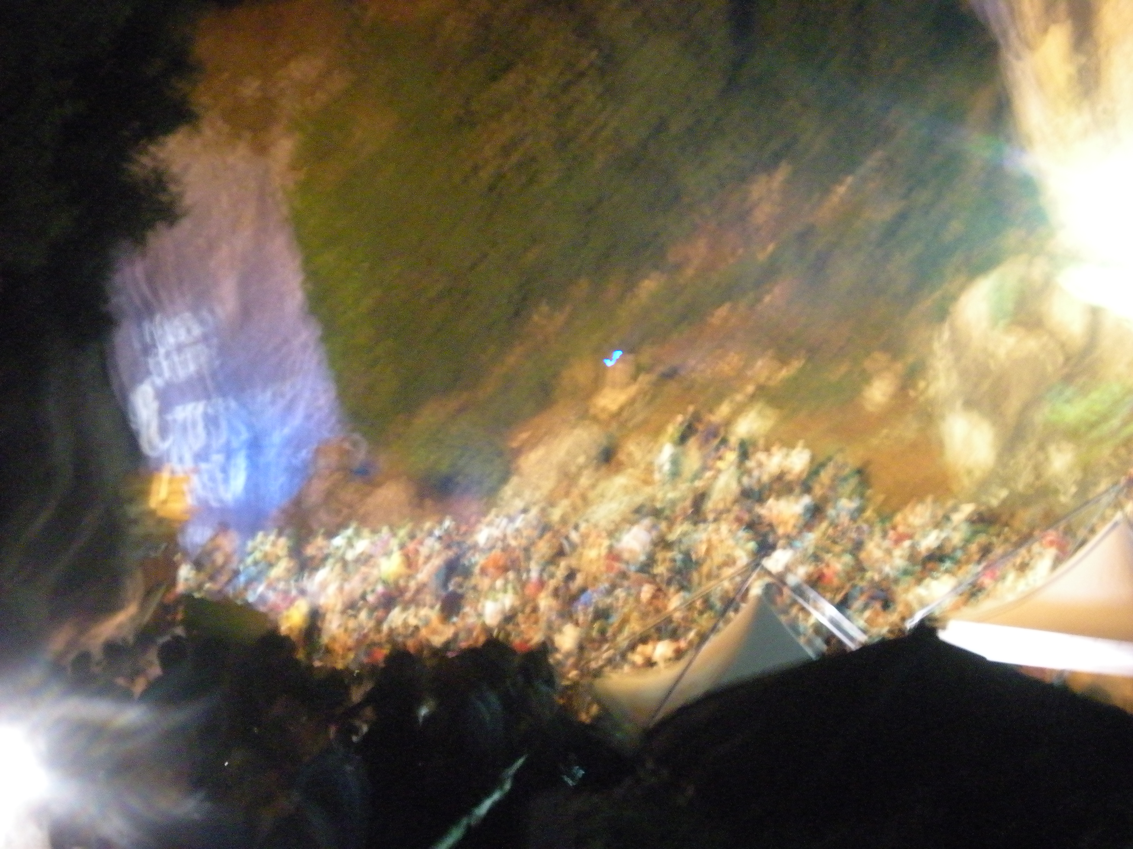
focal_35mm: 74
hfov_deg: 26.3
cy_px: 424
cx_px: 566
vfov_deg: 19.9
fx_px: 2422
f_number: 4.6
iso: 800
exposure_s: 1
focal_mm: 12.3
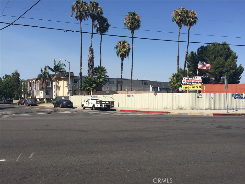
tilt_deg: -0.8
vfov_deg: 48.2
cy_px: 92
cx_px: 122
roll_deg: -1.9
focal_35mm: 29
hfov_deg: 61.7
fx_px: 205
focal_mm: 4.15
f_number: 2.2
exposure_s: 1/2326
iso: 32
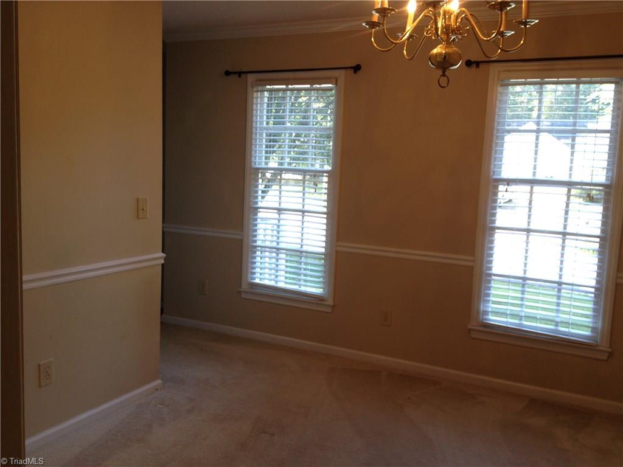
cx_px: 312
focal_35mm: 35
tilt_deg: -7.5
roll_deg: -1.7
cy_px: 234
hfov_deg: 52.6
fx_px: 630
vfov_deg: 40.7
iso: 50
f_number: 2.4
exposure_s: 1/40
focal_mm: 4.28
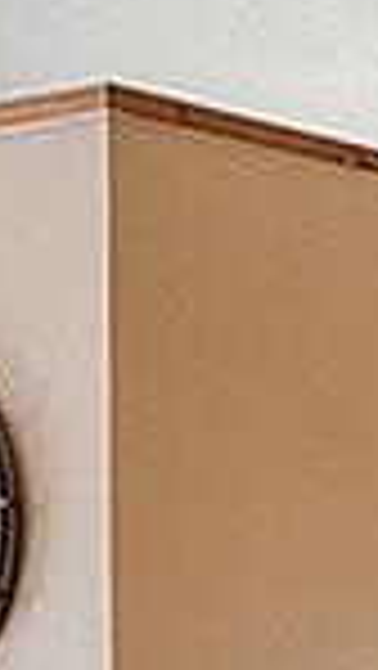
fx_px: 3006
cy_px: 886
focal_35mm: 169
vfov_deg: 12.3
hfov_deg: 6.7
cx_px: 1022
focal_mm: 10
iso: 250
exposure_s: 1/5
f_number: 10
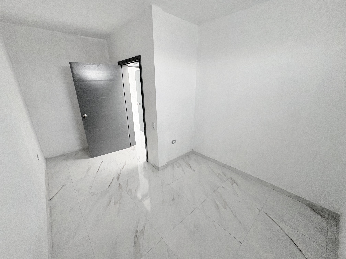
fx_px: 140
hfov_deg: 102.1
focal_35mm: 14
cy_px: 130
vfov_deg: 85.7
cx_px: 173
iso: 250
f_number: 2.2
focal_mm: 2.22
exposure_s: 1/92
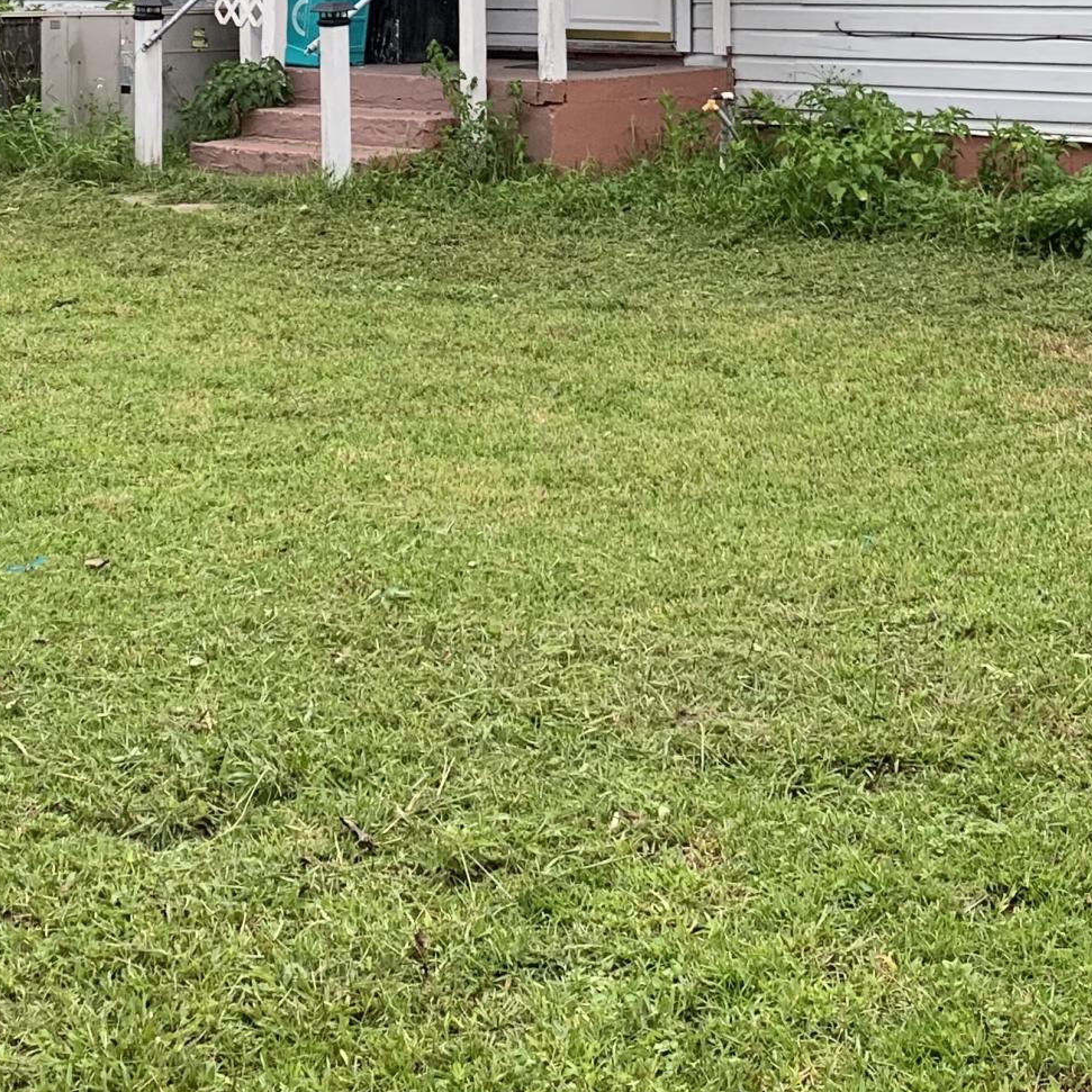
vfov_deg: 23.1
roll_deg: +0.3
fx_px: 2534
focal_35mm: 71
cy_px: -62
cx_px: 722
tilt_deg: +1.5
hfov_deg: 24.2
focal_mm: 4.25
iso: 64
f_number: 1.8
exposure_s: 1/121
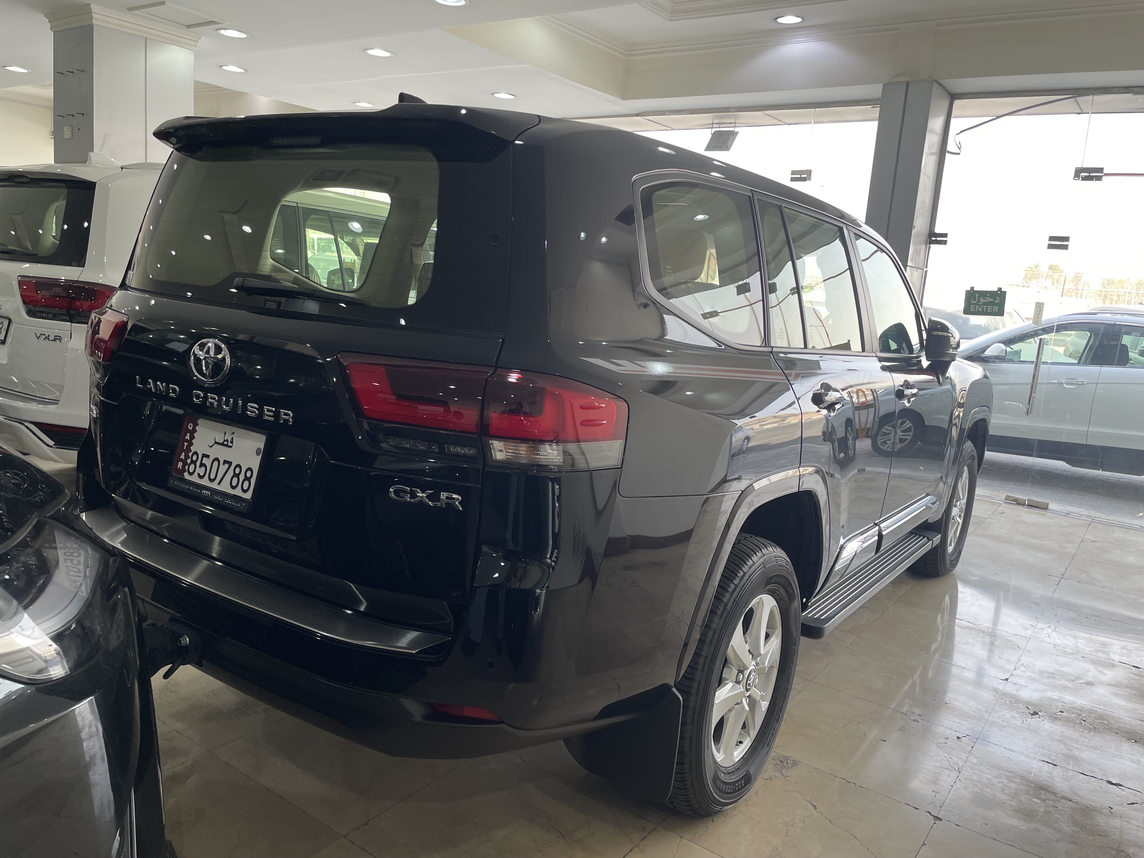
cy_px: 429
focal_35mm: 26
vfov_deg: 53.1
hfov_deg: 67.3
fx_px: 859
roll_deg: -4.5
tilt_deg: -9.6
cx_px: 572
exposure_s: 1/152
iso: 32
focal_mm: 4.2
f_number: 1.6
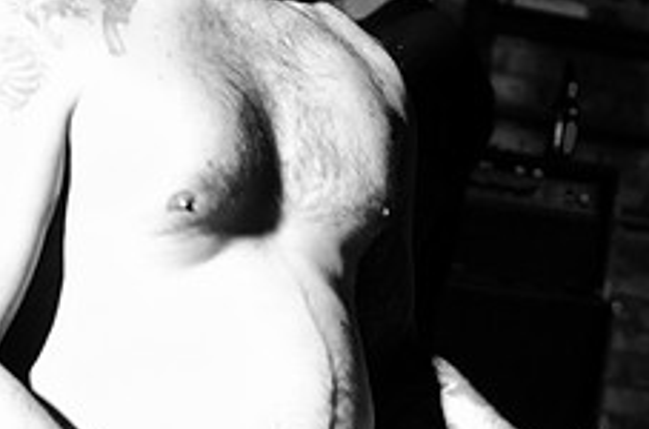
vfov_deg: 11.8
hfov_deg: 17.6
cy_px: 80
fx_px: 2067
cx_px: 595
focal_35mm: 115
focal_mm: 30
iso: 2000
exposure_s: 1/160
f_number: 2.8
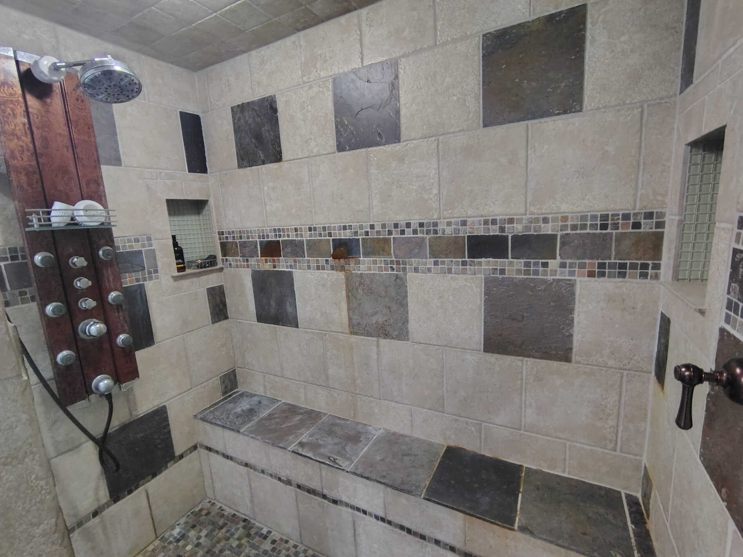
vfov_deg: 78.1
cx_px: 372
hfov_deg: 94.5
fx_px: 343
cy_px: 278
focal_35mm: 16
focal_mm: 2.13
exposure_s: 1/24
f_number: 2.2
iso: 1288
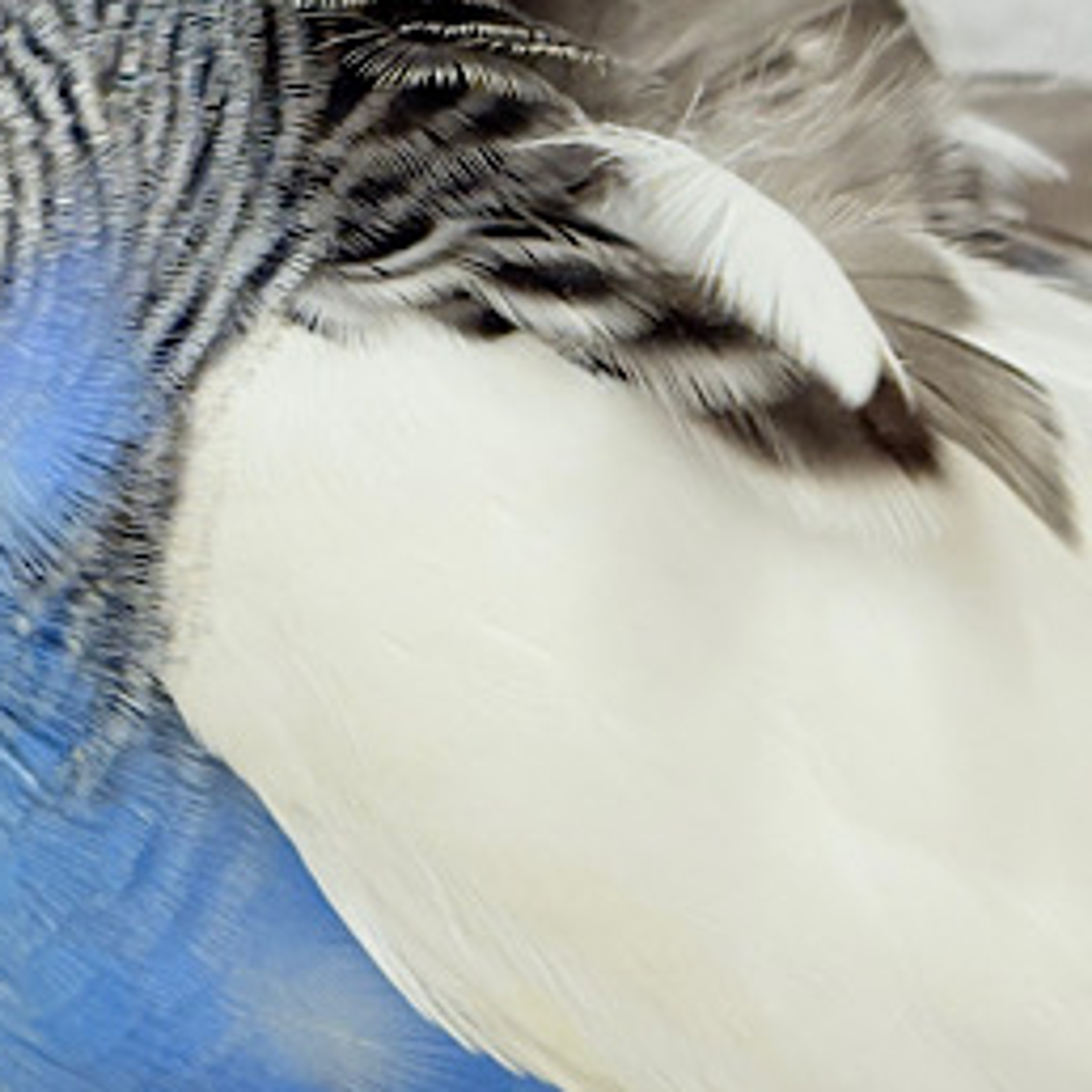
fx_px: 4069
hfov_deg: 15.2
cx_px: 313
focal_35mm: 114
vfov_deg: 15.3
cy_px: 360
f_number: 1.6
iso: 80
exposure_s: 1/100
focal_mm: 5.96
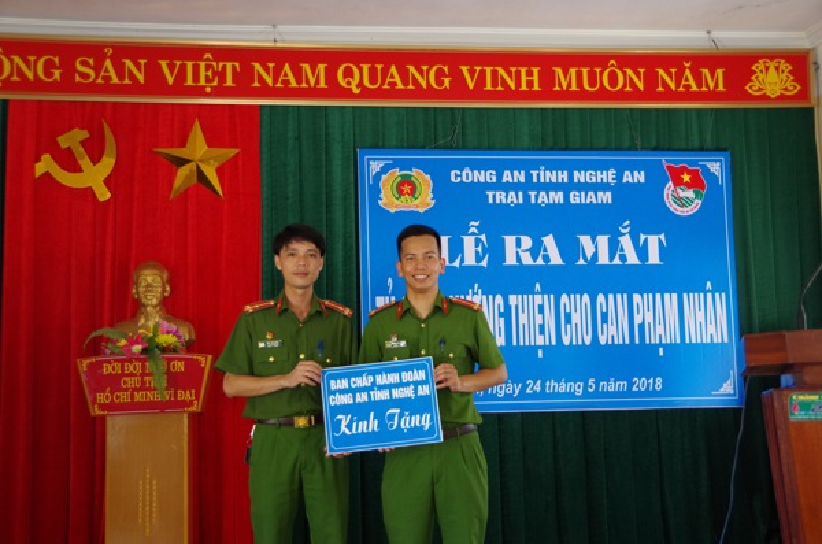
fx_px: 1048
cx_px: 411
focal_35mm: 46
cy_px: 272
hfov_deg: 42.8
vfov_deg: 29.1
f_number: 4.5
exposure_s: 1/60
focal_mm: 31
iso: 1600
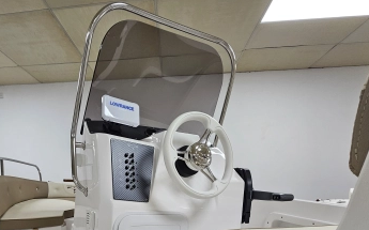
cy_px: 210
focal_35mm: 22
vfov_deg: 48.7
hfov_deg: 77.5
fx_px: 221
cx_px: 127
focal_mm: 2.2
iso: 80
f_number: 2.2
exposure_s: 1/50
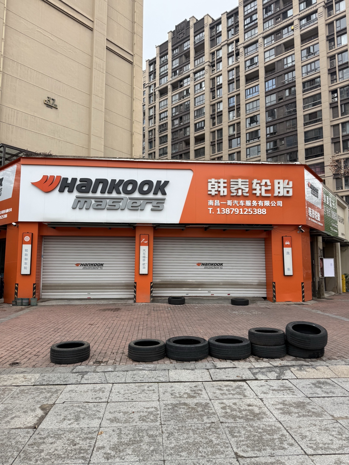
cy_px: 232
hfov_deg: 56.8
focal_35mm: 24
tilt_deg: +7.1
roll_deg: +0.2
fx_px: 323
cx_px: 174
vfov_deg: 71.6
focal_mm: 6.76
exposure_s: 1/813
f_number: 1.78
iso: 80
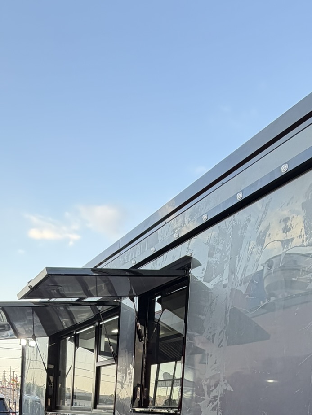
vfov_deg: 45.8
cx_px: 195
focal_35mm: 31
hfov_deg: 45.1
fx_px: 372
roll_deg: -3.0
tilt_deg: -5.6
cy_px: 441
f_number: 2.2
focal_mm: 2.22
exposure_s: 1/121
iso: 50
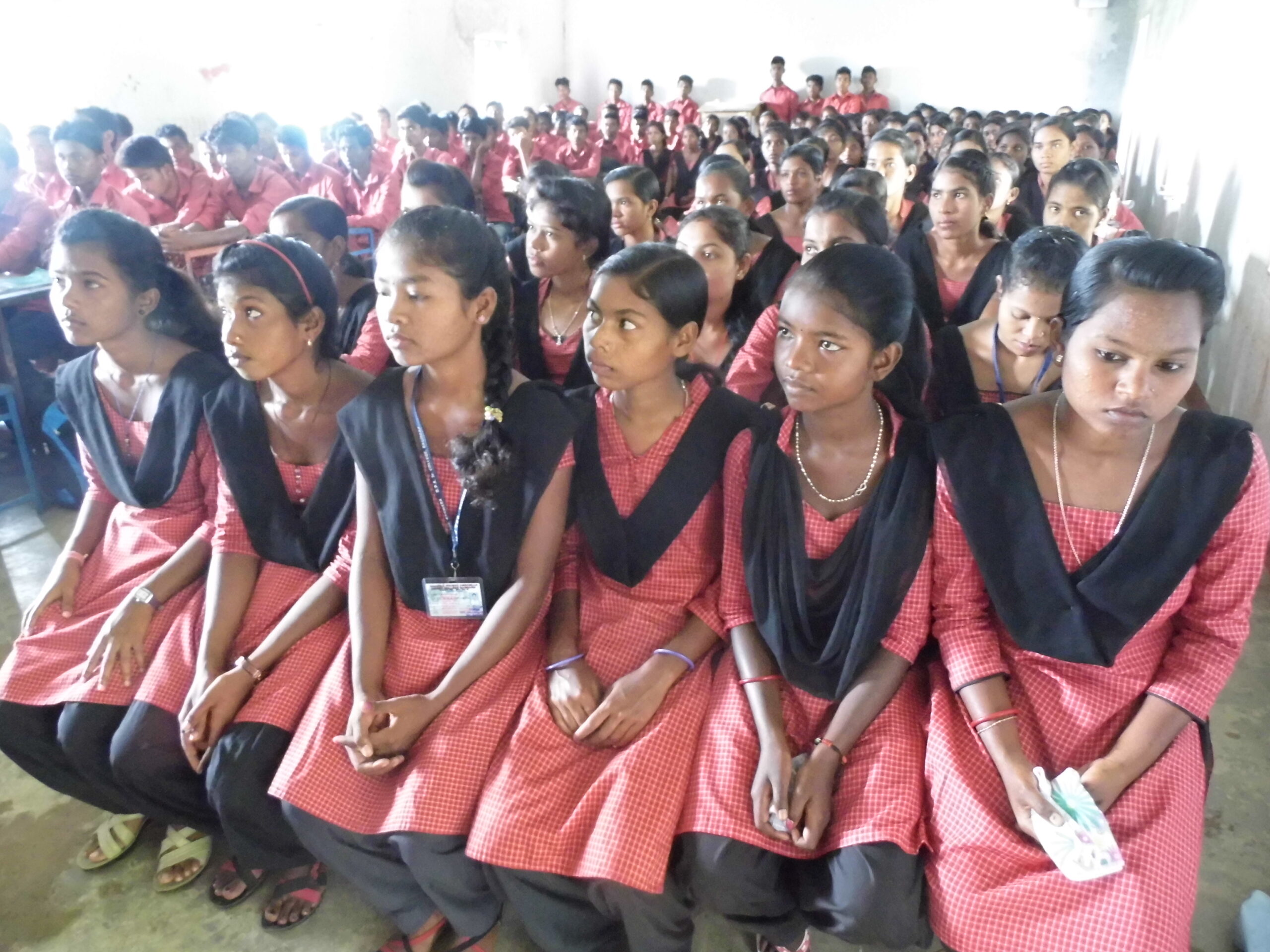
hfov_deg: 69.4
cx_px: 635
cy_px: 476
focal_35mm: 25
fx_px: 917
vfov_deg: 54.9
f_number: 3.1
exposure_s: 1/8
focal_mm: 4.5
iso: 800
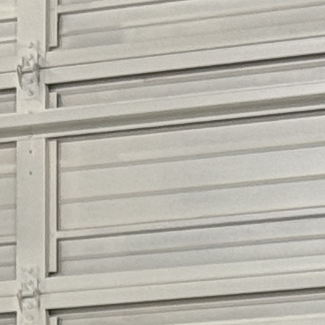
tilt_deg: +0.2
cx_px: -324
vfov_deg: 4.5
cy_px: 842
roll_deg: +0.2
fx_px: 4047
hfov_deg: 4.5
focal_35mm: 381
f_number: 1.78
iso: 64
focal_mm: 6.76
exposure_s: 1/60
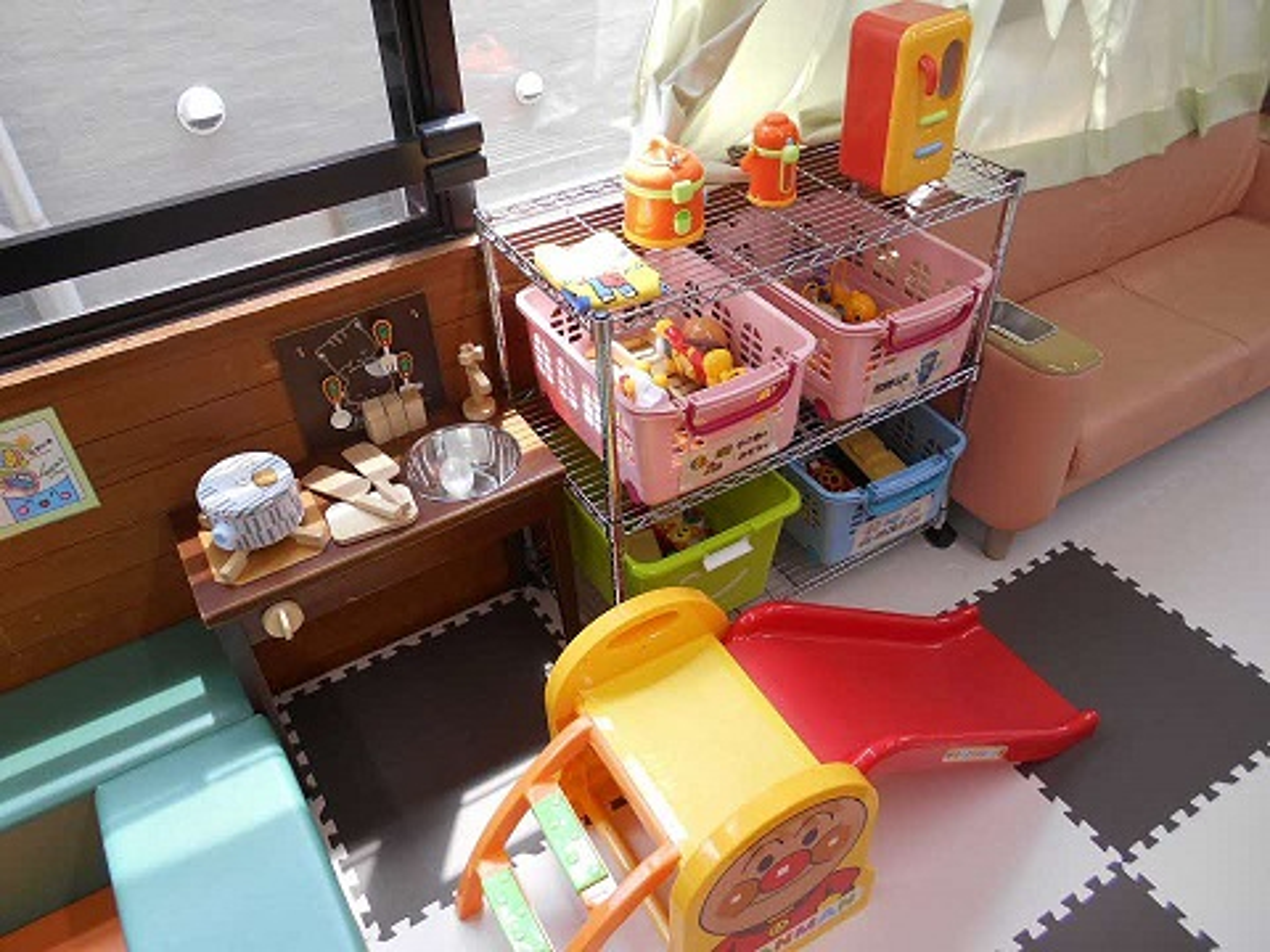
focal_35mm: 26
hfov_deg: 67.3
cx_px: 635
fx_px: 954
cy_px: 476
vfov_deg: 53.1
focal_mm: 4.6
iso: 80
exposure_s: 1/50
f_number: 3.2
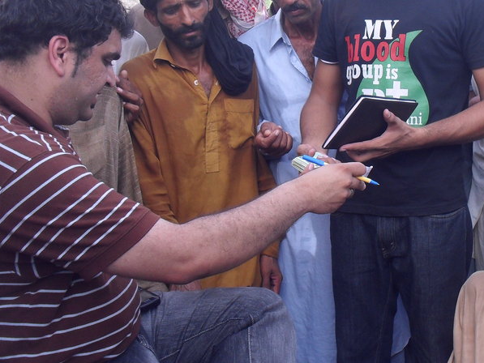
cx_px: 363
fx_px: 839
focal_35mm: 60
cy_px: 136
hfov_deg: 31.6
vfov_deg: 24.4
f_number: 3.2
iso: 100
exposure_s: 1/180
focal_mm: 6.3
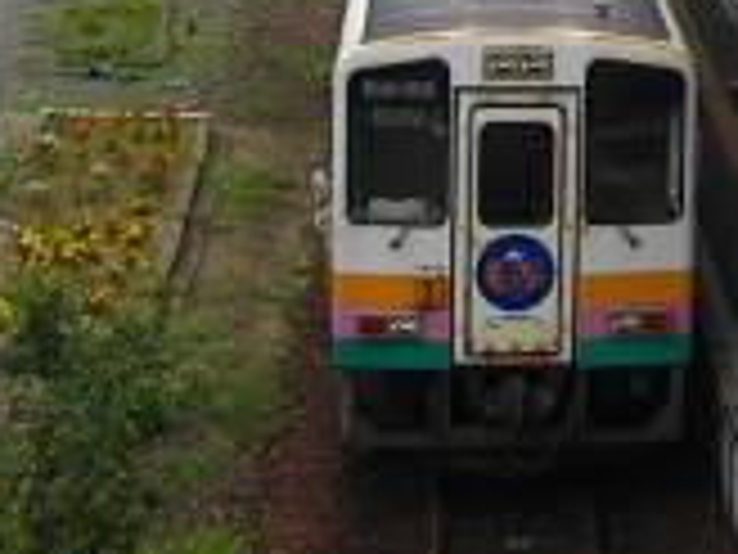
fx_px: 2580
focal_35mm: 121
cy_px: -315
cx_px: 882
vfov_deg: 11.6
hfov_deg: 15.7
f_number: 8.8
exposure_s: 1/160
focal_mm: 5.7
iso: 100
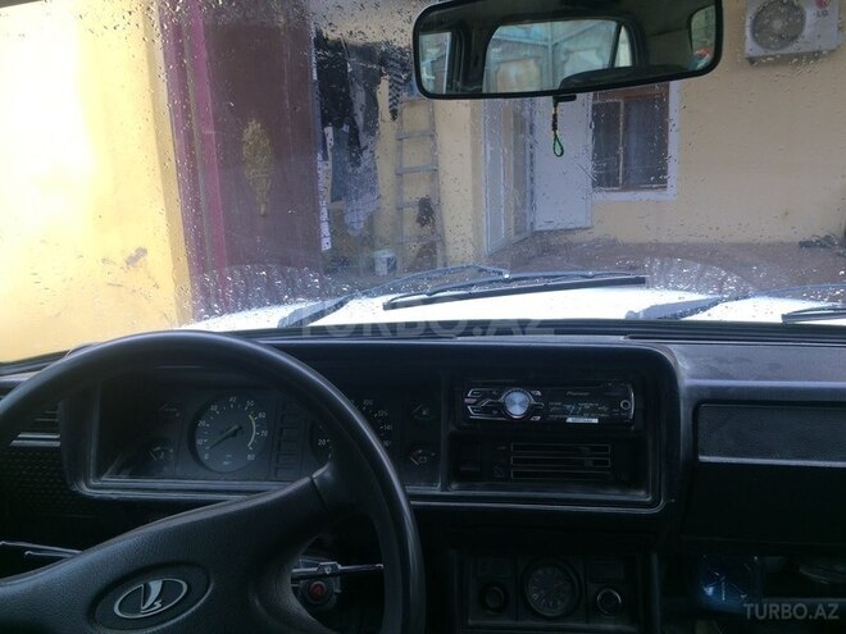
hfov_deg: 61.7
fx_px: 709
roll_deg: +4.4
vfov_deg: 48.2
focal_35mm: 29
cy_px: 317
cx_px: 423
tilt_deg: -11.4
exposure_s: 1/100
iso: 40
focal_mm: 4.15
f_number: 2.2
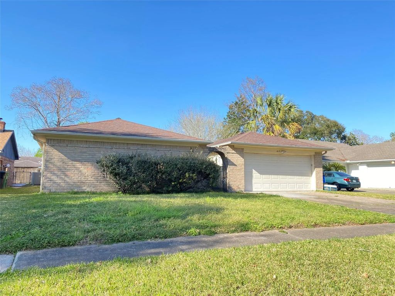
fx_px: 297
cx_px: 198
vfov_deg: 53.1
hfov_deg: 67.3
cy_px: 148
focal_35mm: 26
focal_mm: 4.25
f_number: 1.8
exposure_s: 1/339
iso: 32
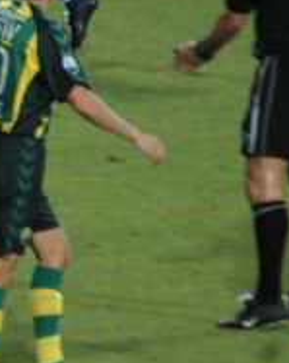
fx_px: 19367
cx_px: -401
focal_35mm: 1807
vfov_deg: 1.1
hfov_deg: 0.9
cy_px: 29
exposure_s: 1/80
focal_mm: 300
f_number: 5.6
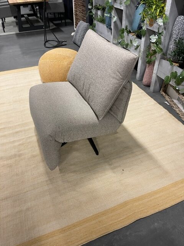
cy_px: 123
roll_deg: +1.5
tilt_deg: -40.0
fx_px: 184
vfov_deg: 67.3
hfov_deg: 53.1
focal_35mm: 26
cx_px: 92
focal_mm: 5.1
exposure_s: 1/50
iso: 160
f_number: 1.6
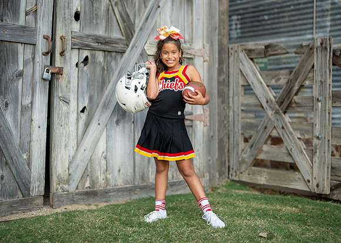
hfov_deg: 33.6
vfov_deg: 24.3
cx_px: 172
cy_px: 112
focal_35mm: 58
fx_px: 565
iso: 125
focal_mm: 50
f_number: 1.2
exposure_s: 1/1600
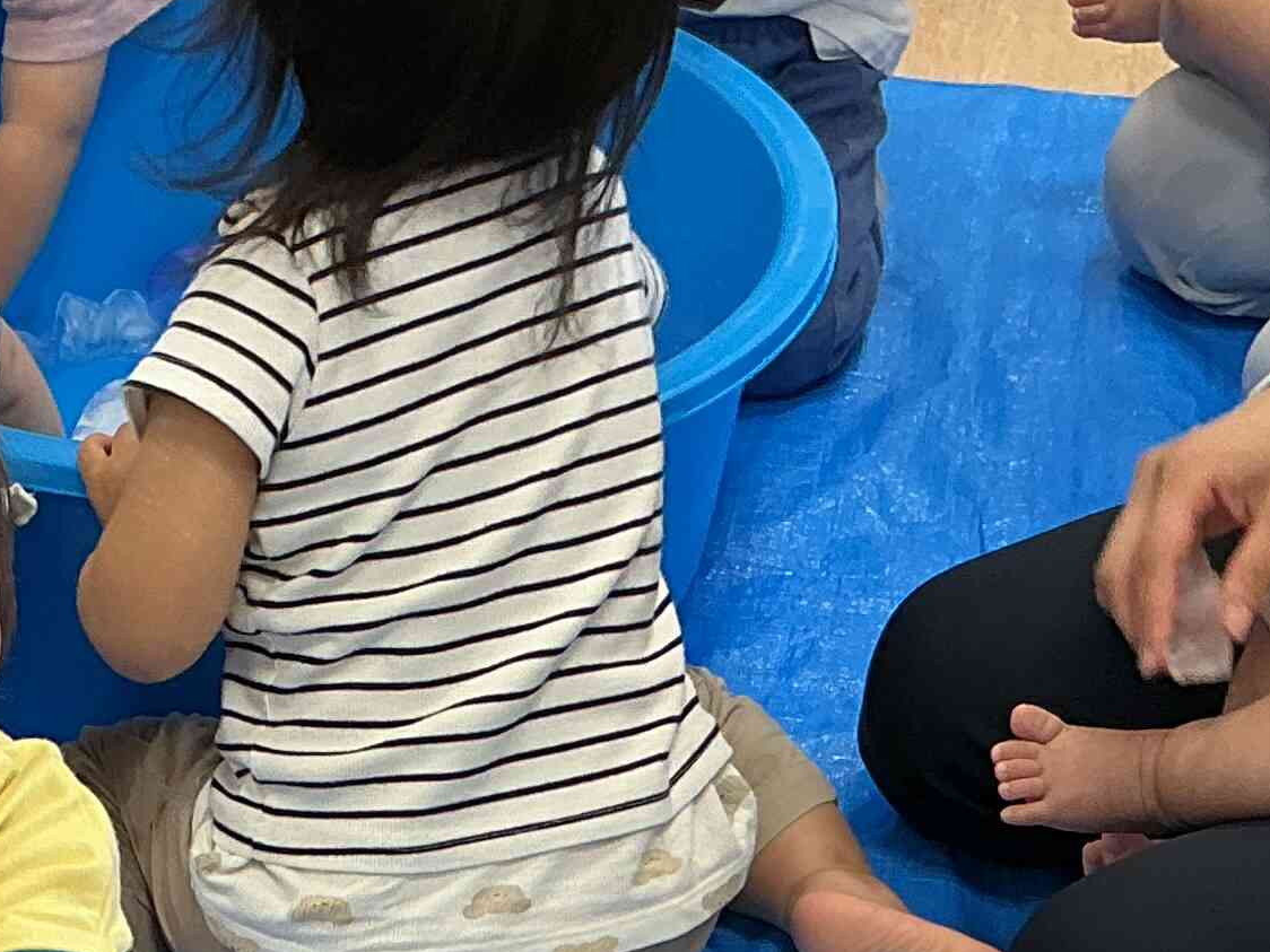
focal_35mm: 104
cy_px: 1446
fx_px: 3816
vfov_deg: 13.4
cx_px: 76
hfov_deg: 18.5
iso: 50
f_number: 1.8
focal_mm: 3
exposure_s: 1/100
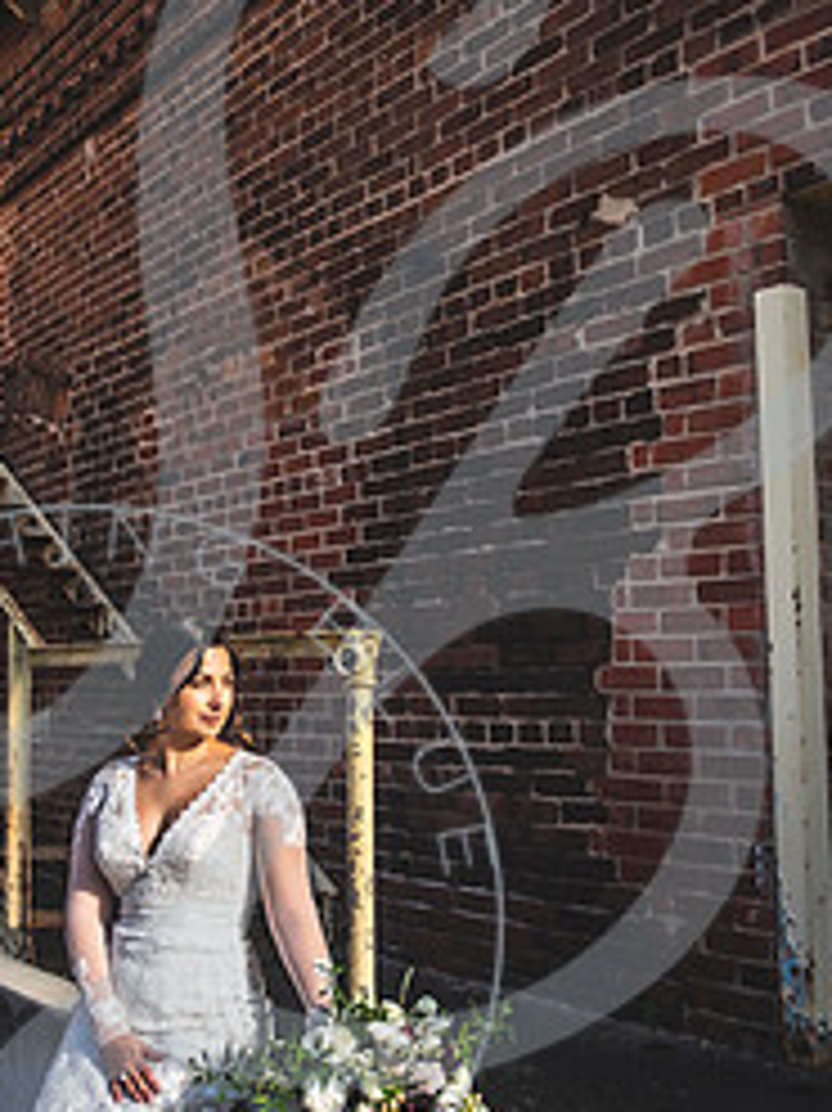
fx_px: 1347
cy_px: 581
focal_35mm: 42
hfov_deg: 34.1
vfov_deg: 44.8
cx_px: 288
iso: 100
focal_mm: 24
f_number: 2.8
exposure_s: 1/1000
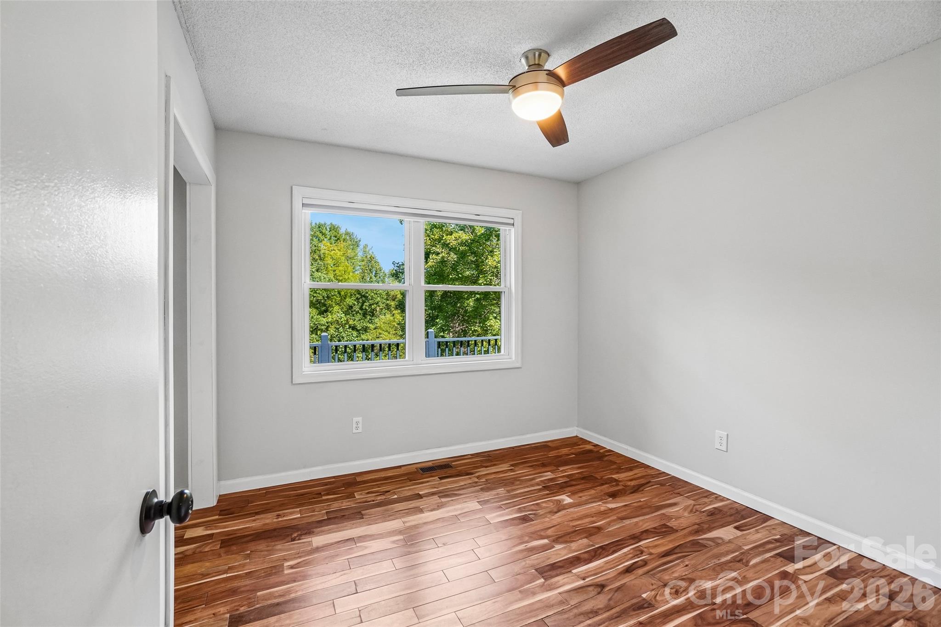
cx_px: 470
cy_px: 314
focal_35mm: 15
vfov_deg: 77.3
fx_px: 392
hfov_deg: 100.4
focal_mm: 10
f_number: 8
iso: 400
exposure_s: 1/30
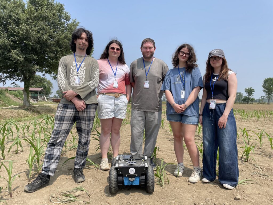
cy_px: 102
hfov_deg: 67.3
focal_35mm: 26
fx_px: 205
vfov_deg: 53.1
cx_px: 136
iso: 32
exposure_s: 1/3731
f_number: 1.6
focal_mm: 4.2
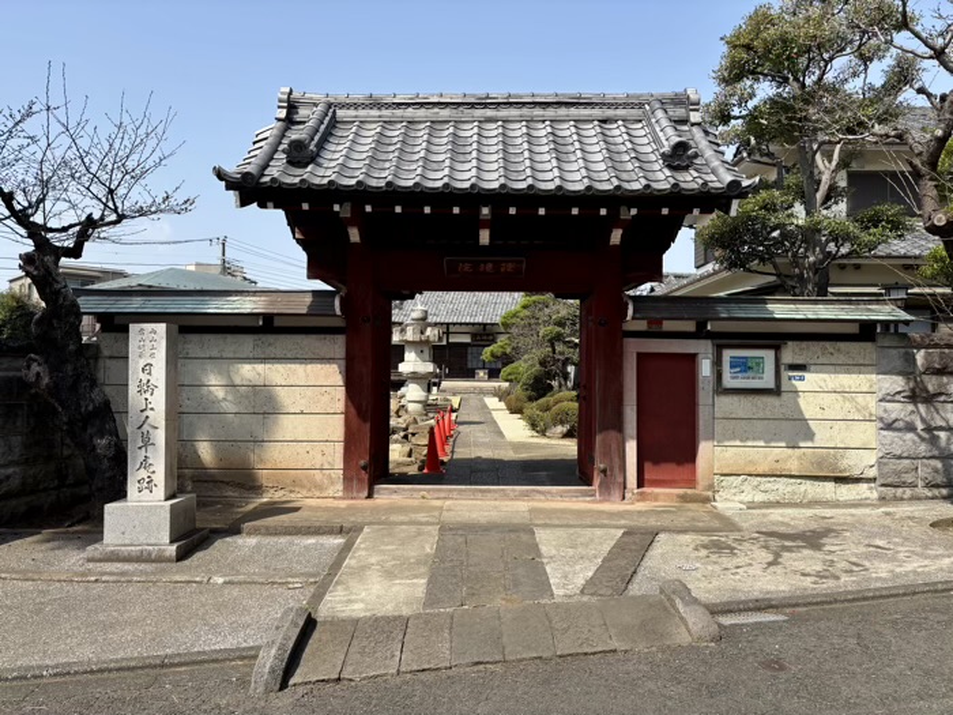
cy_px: 358
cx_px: 476
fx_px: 716
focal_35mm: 26
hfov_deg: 67.3
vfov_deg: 53.1
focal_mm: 5.96
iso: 50
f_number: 1.6
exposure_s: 1/2398
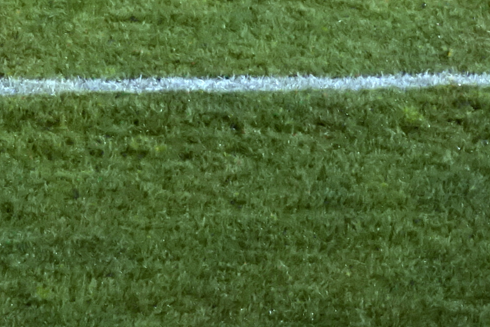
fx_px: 4970
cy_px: -537
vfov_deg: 3.7
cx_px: -613
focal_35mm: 365
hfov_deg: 5.5
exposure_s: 1/160
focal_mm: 39
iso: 2000
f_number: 5.6
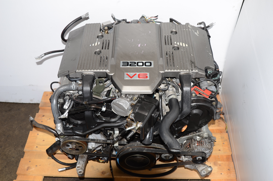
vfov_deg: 36.7
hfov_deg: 53.2
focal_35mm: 36
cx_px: 136
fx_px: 272
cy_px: 90
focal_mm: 24
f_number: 5
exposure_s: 1/60
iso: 100
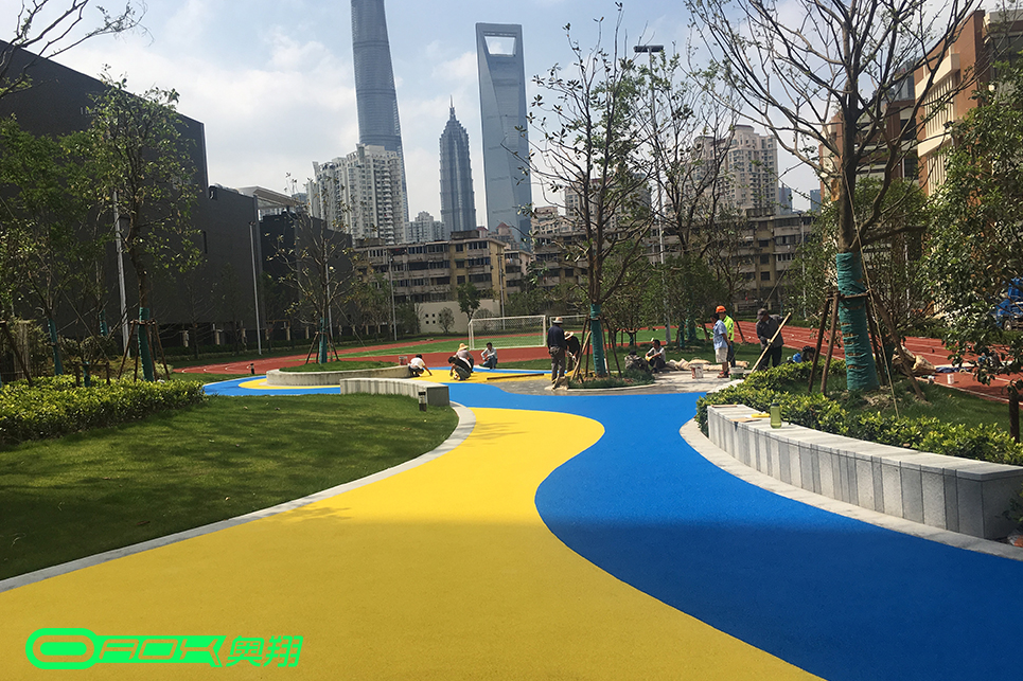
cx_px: 499
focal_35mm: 31
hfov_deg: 60.3
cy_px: 353
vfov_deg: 42.3
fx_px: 881
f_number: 2.2
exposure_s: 1/2262
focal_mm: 4.15
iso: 25
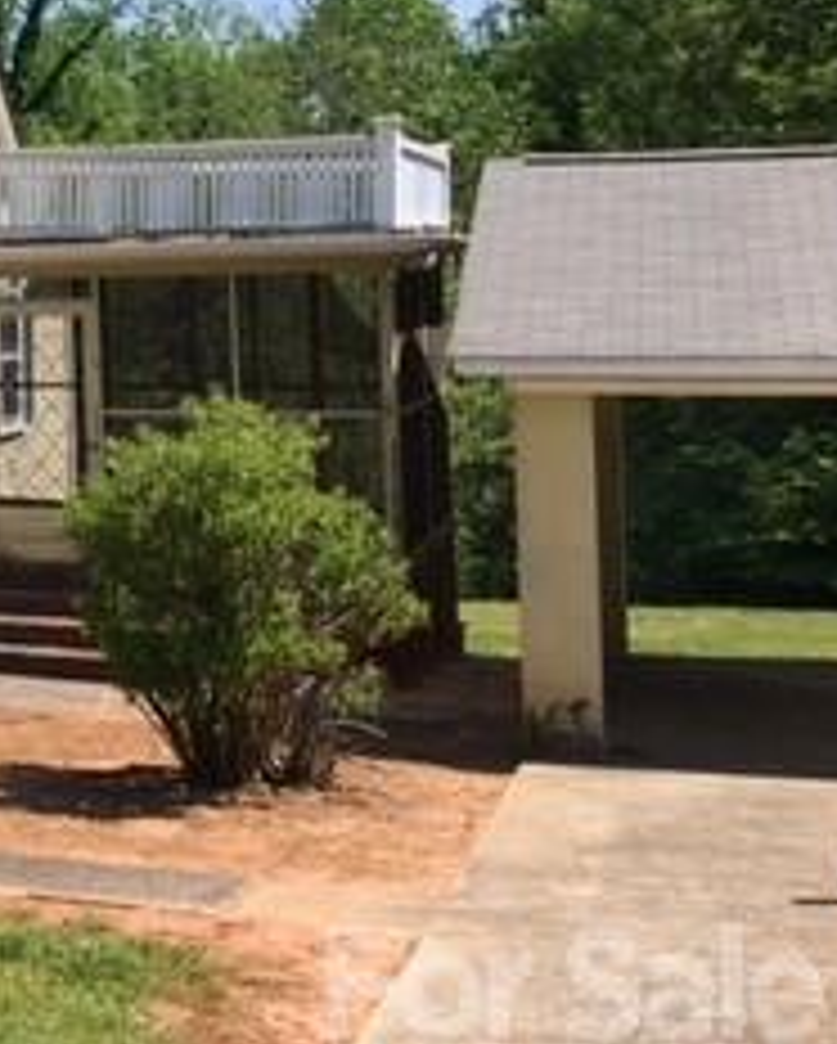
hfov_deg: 17.1
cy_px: 256
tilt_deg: +1.2
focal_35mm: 78
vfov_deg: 24.2
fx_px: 2412
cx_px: -549
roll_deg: +2.5
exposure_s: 1/1115
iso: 25
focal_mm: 4.15
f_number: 2.2
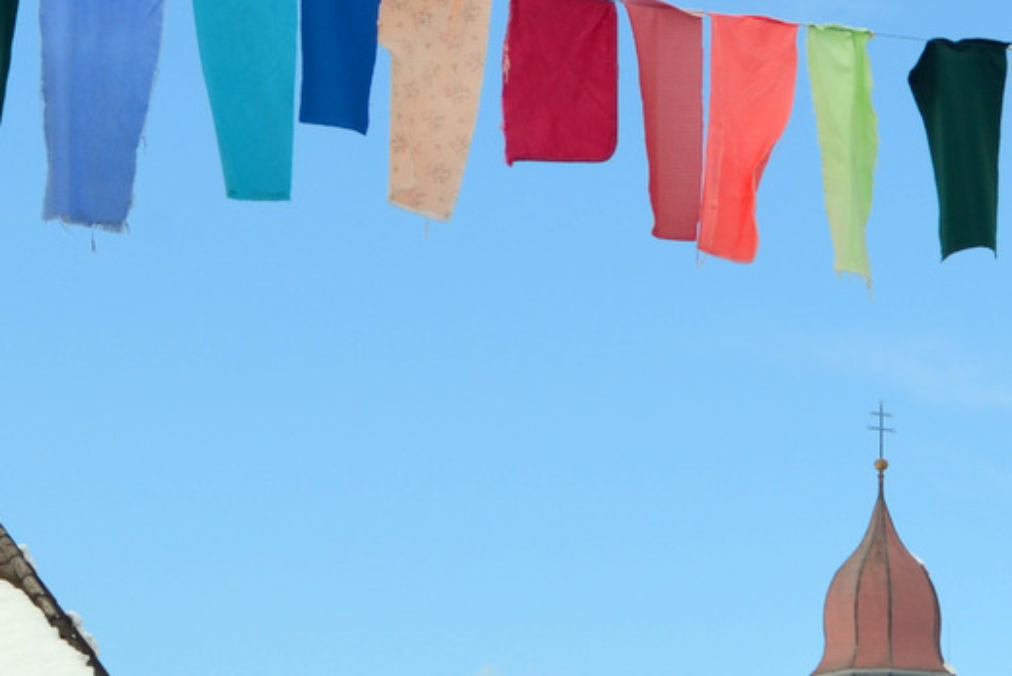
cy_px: 912
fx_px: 4542
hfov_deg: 12.6
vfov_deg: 8.4
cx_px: 1022
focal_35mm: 162
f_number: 13
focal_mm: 35
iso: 100
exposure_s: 1/200
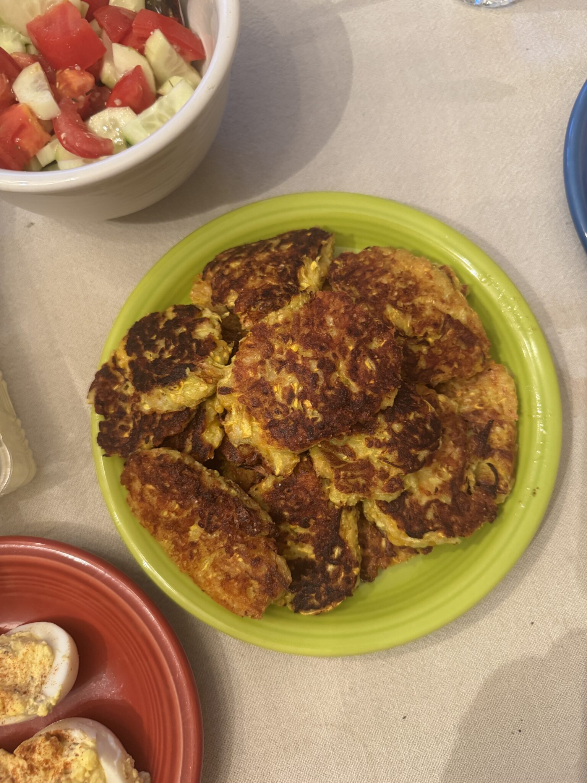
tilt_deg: -78.9
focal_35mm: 24
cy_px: 392
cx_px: 294
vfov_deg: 71.6
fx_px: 543
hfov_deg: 56.8
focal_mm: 6.76
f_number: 1.78
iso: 640
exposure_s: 1/60
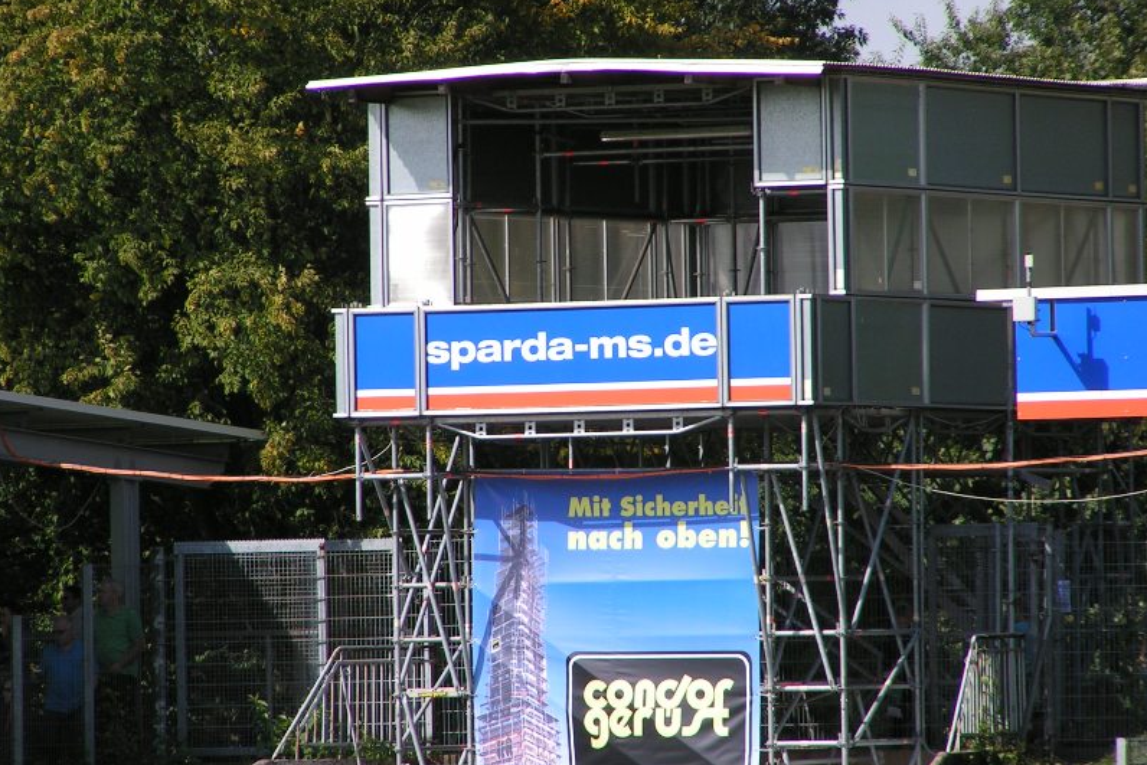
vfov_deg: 3.5
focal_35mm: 397
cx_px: 574
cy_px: 357
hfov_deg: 5.2
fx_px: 12650
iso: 50
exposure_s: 1/640
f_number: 4.5
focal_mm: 58
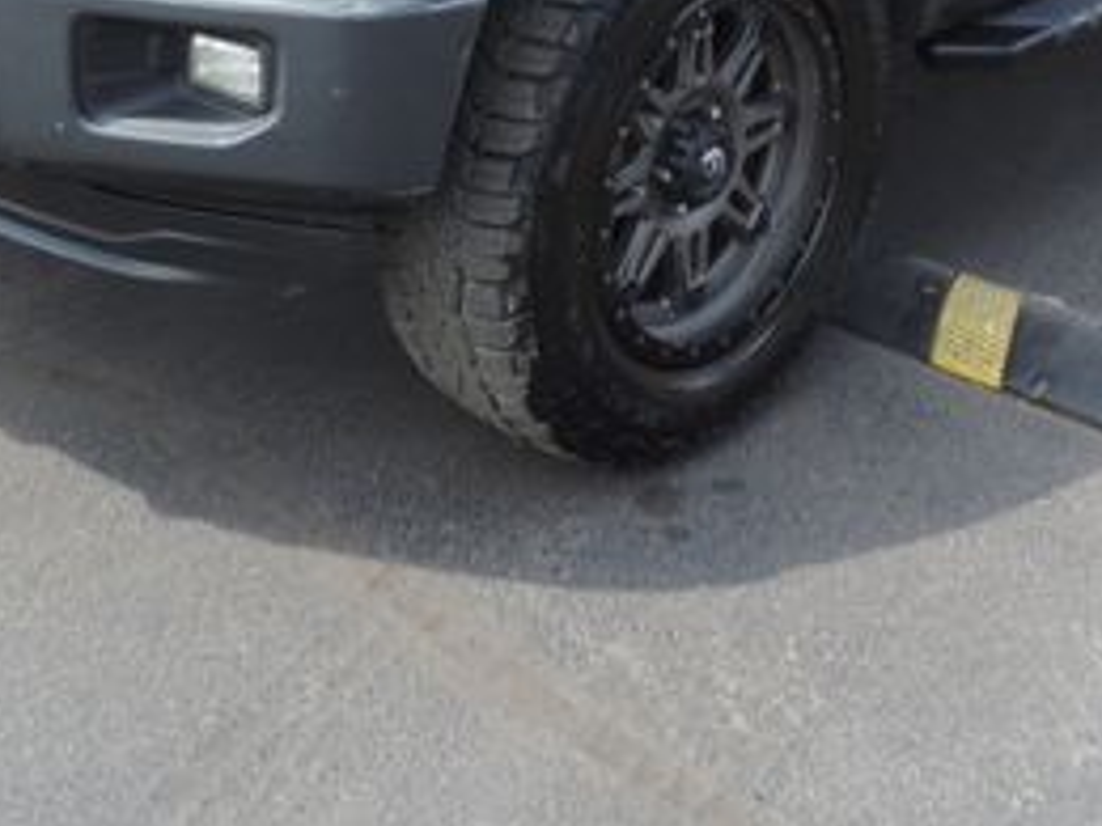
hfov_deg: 32.7
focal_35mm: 59
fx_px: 1878
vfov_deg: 22.7
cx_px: 576
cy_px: -182
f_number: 3
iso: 80
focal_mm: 4.3
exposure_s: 1/250
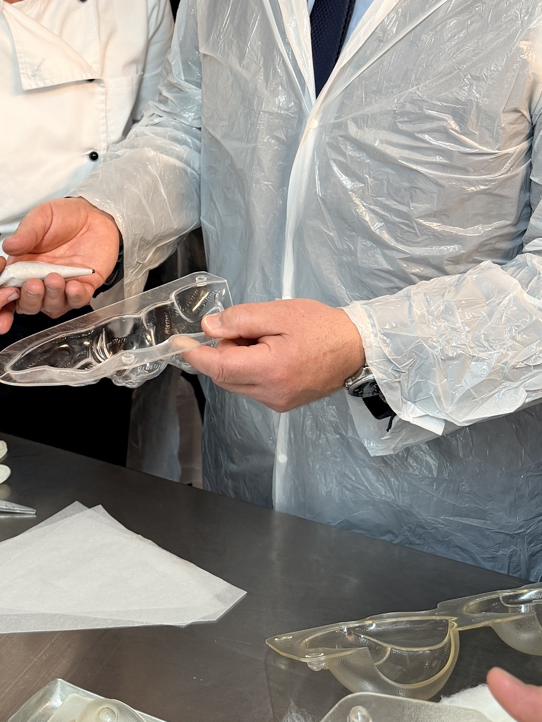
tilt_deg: -13.0
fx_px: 1023
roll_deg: -0.2
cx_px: 68
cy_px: 136
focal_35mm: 49
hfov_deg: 28.7
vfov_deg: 37.4
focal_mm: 6.76
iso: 125
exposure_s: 1/50
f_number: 1.78
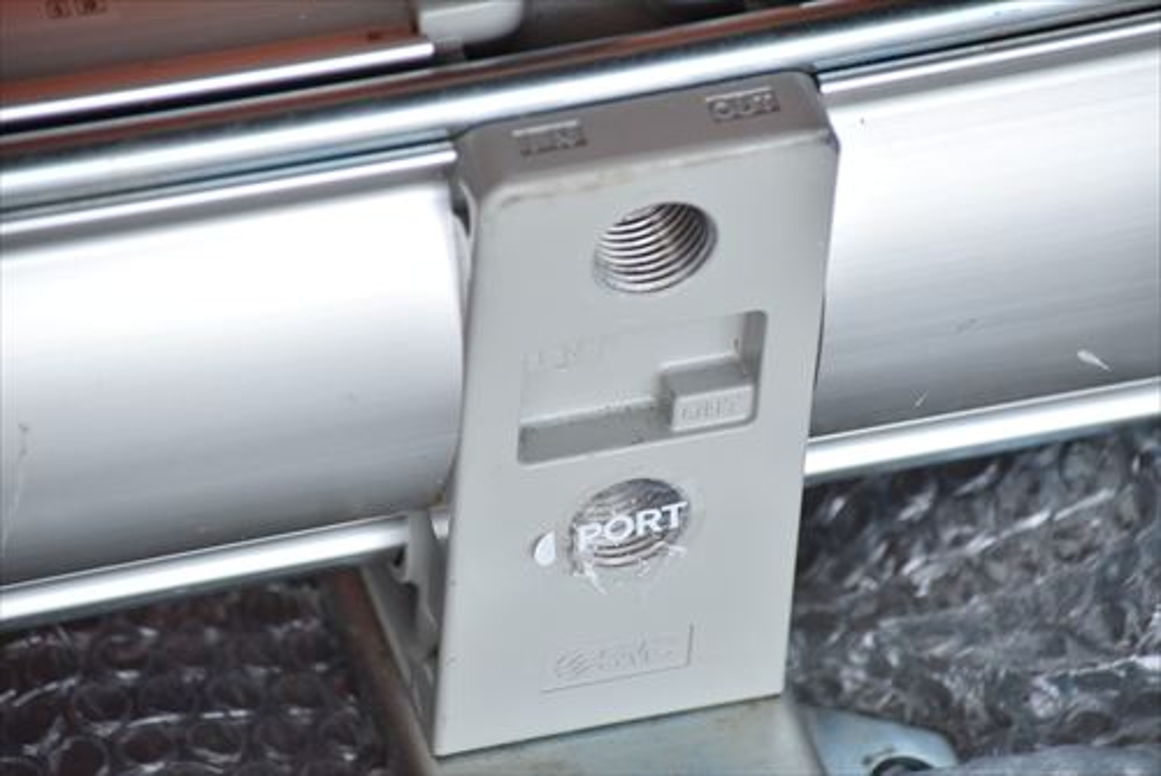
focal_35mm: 270
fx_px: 8712
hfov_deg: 7.6
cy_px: 388
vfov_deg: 5.1
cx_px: 580
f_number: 6.3
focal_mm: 180
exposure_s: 1/320
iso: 1250
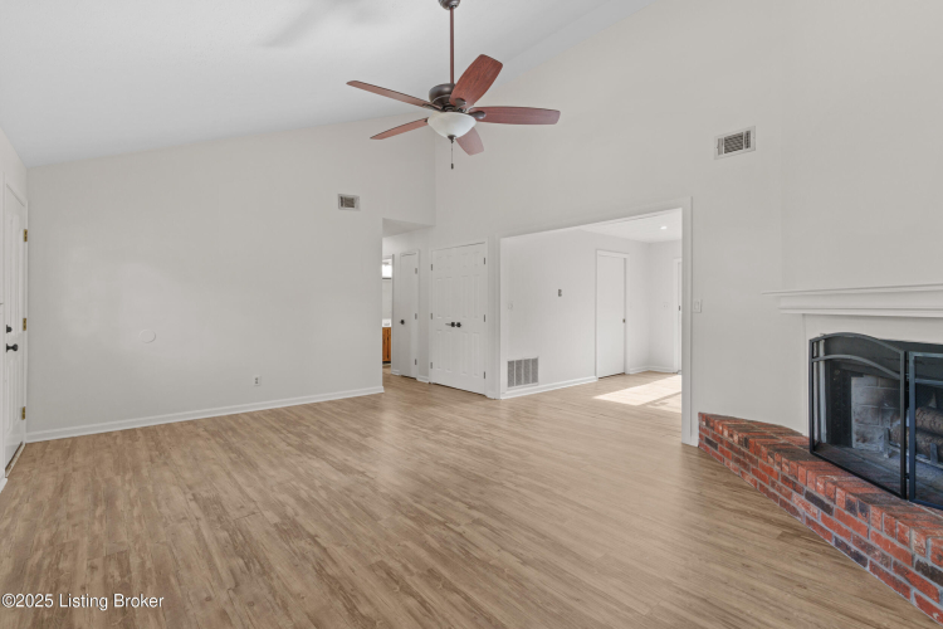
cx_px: 472
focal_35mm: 16
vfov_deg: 73.7
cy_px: 314
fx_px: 419
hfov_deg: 96.7
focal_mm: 16
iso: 400
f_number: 10
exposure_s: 1/2
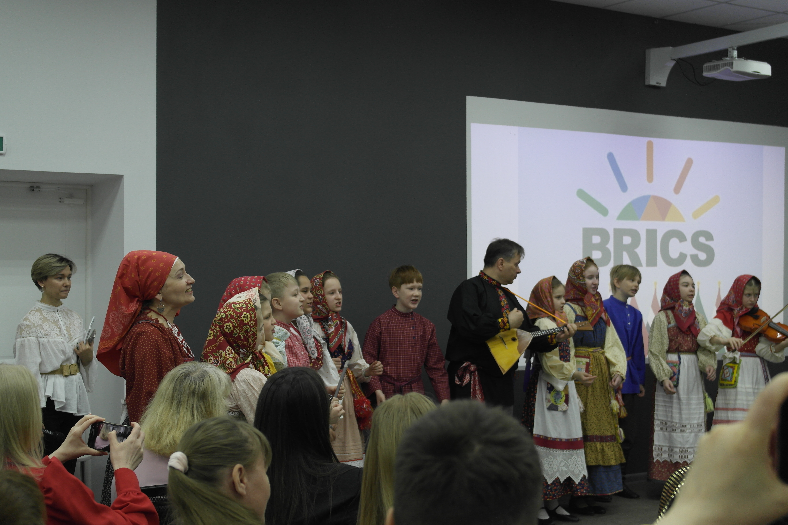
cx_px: 394
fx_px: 1160
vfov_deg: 25.5
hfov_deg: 37.5
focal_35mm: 53
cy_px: 262
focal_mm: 35
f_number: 4.5
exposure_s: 1/80
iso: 400
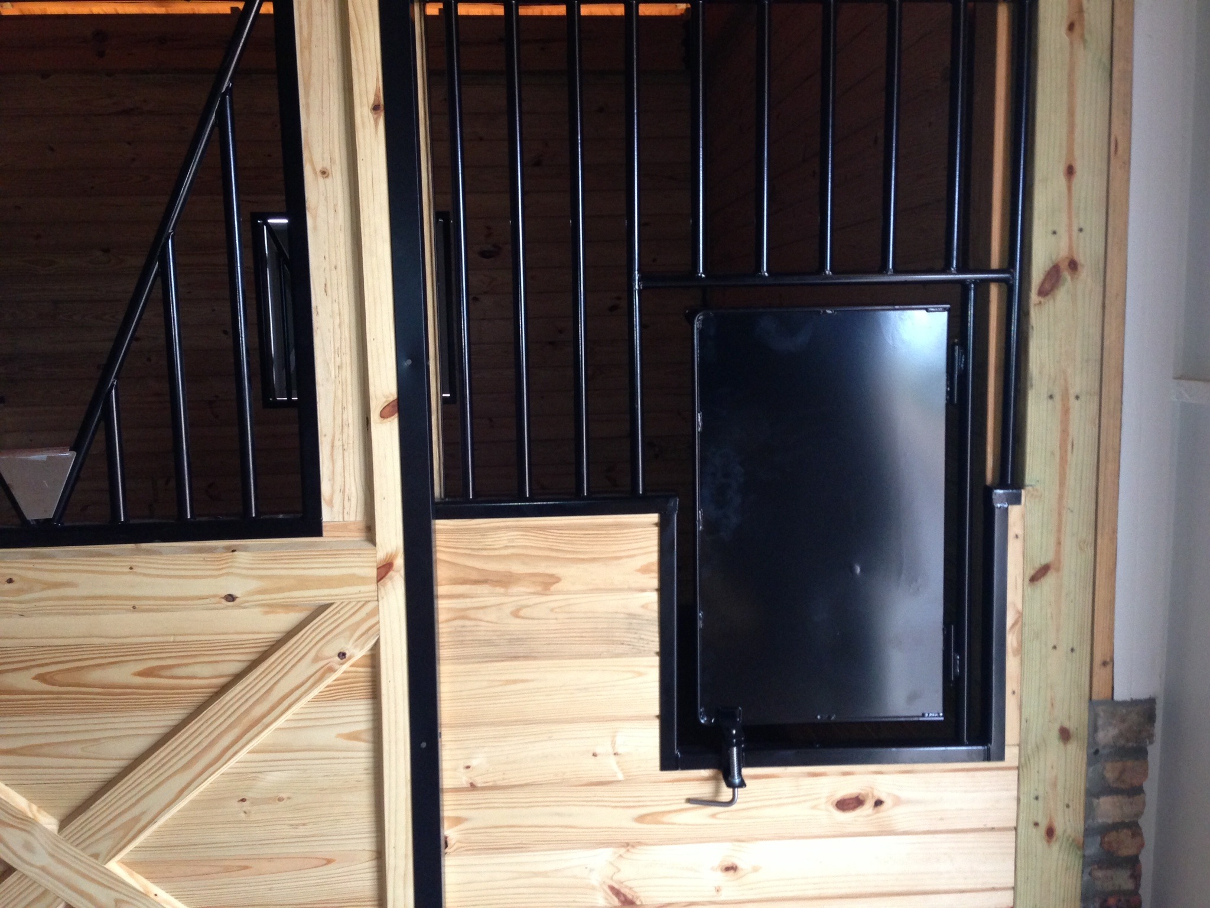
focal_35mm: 33
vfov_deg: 42.9
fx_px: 1154
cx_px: 605
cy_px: 454
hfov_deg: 55.4
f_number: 2.4
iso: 200
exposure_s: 1/20
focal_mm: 4.13
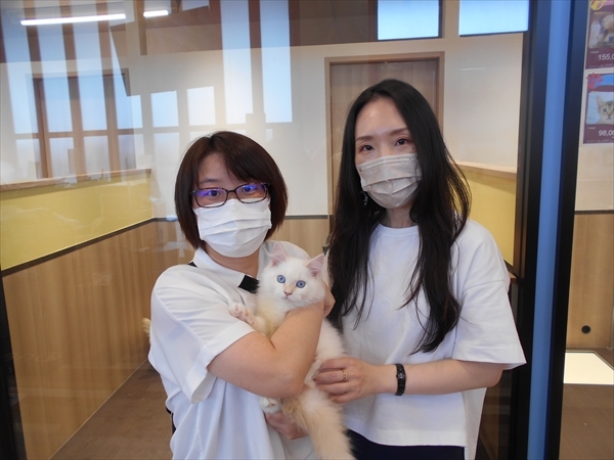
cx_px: 307
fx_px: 461
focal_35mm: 26
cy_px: 230
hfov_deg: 67.3
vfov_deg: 53.1
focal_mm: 4.6
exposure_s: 1/40
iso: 80
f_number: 3.2
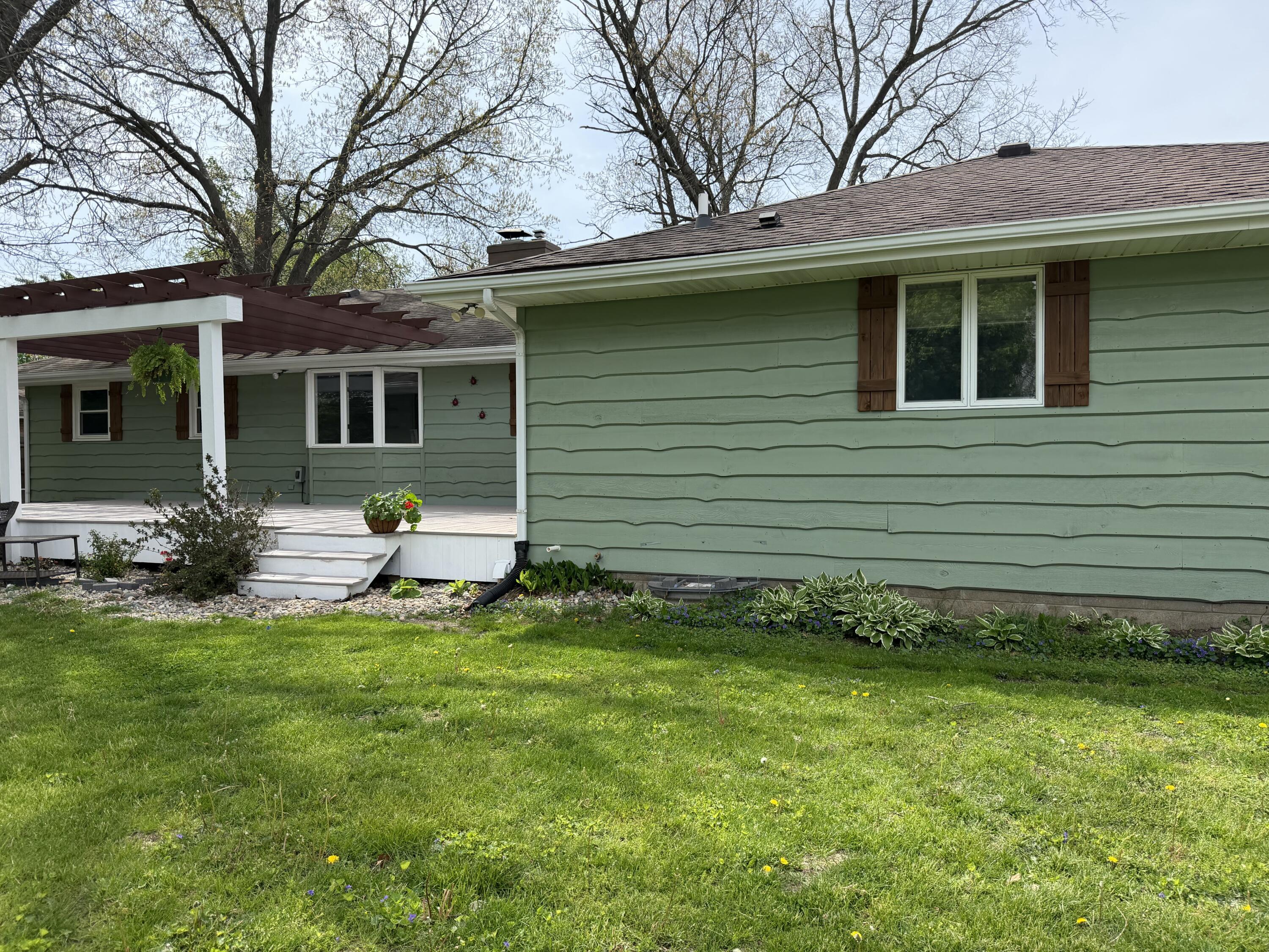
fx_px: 880
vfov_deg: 56.8
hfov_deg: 71.6
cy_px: 476
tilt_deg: -0.8
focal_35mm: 24
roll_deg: +0.3
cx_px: 634
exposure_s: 1/3425
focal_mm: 6.76
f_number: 1.78
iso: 100
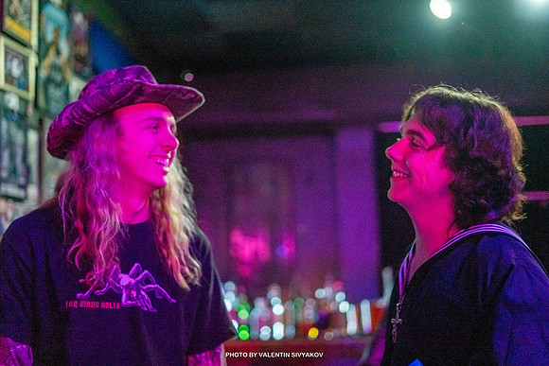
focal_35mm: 51
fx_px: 777
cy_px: 183
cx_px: 274
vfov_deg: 26.5
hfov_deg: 38.9
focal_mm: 50
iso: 3200
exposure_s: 1/125
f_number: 1.8
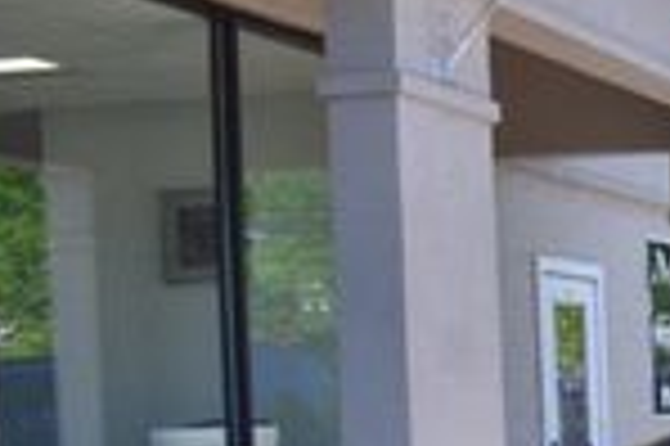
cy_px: 441
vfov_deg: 11.7
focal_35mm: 116
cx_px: 1318
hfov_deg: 14.7
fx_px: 2156
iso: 360
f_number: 11
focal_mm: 18
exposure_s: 1/500
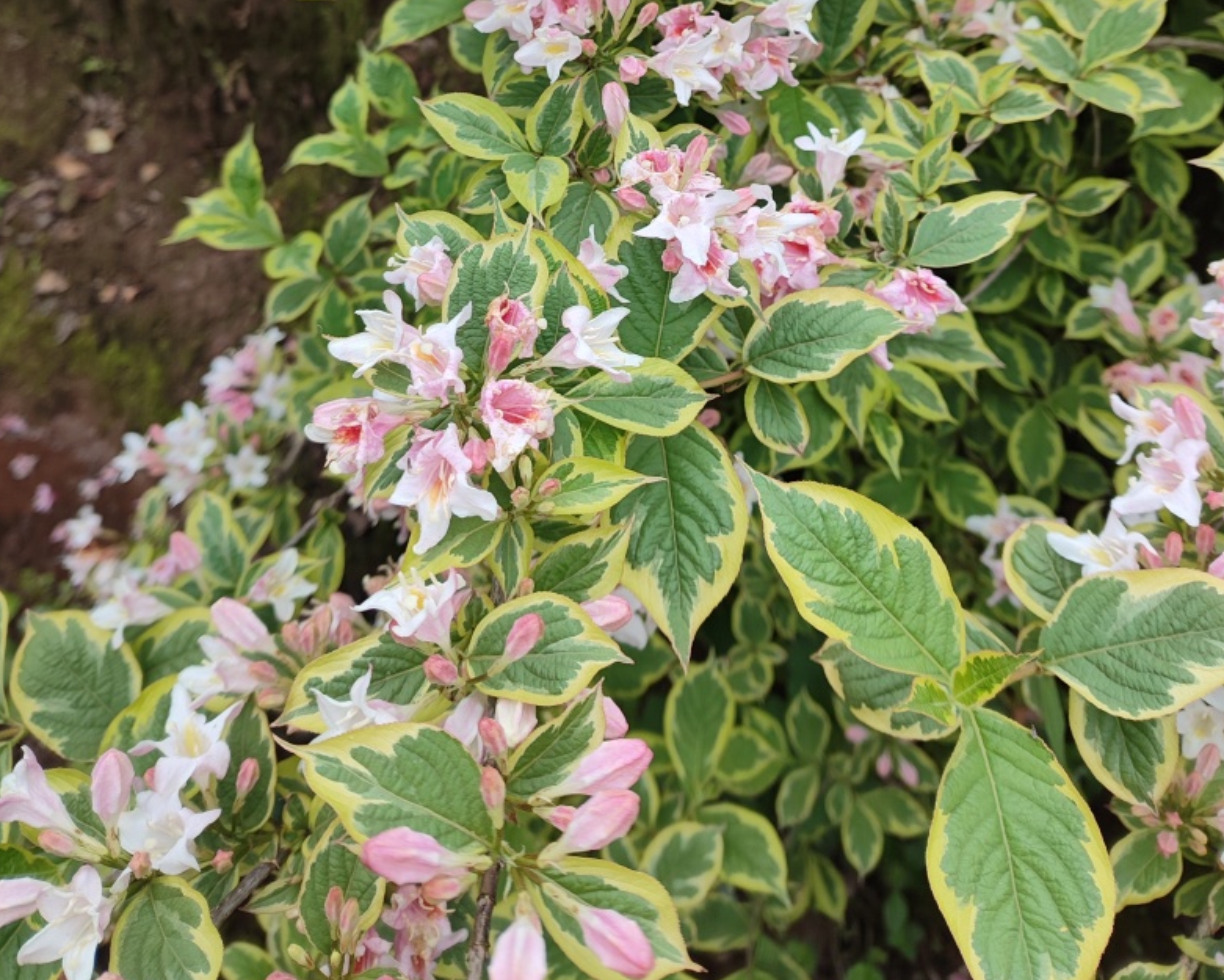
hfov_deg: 55.7
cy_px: 175
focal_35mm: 32
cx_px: 605
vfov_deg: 43.3
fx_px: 1159
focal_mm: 5.26
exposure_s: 1/100
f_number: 1.65
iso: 50
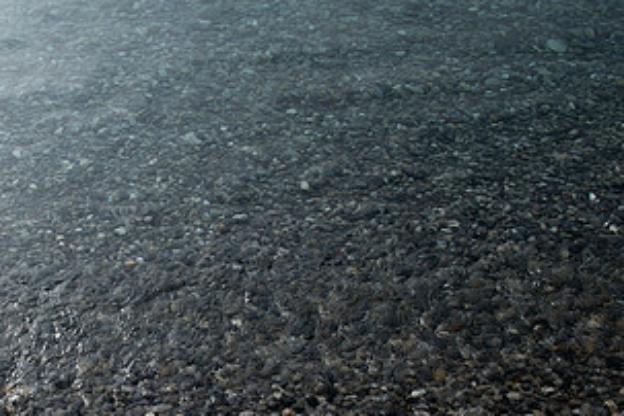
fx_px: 797
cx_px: 89
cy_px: 388
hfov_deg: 40.2
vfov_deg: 28.0
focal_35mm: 46
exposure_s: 1/200
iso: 100
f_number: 9
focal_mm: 24
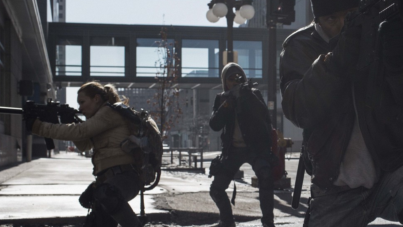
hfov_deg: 33.6
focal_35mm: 61
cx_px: 309
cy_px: 152
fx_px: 652
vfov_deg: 19.7
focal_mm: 35
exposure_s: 1/800
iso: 100
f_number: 7.1
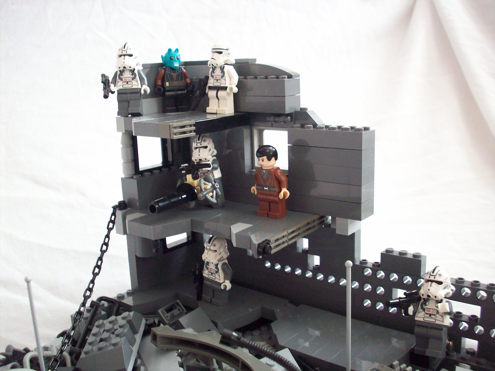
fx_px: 529
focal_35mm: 37
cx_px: 248
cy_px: 186
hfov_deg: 50.1
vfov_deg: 38.7
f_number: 2.8
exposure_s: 1/10.7
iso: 160
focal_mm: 6.2
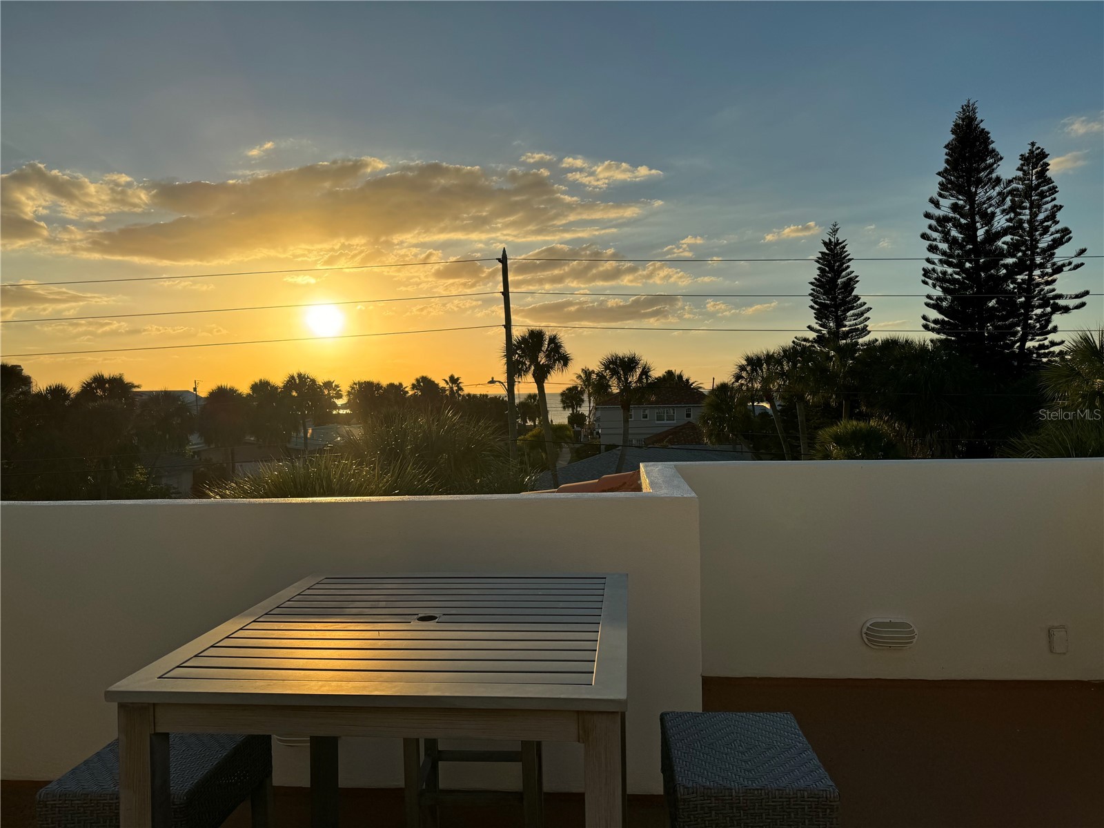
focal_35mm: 24
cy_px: 414
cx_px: 552
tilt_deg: -0.3
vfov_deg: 56.8
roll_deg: +0.5
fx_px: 765
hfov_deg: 71.6
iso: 80
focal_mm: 6.86
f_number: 1.78
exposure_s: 1/7937
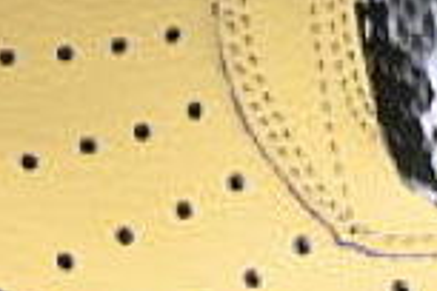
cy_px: -146
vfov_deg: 2.6
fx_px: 6433
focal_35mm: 530
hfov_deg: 3.9
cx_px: 828
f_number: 7.1
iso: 160
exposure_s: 1/80
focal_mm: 50
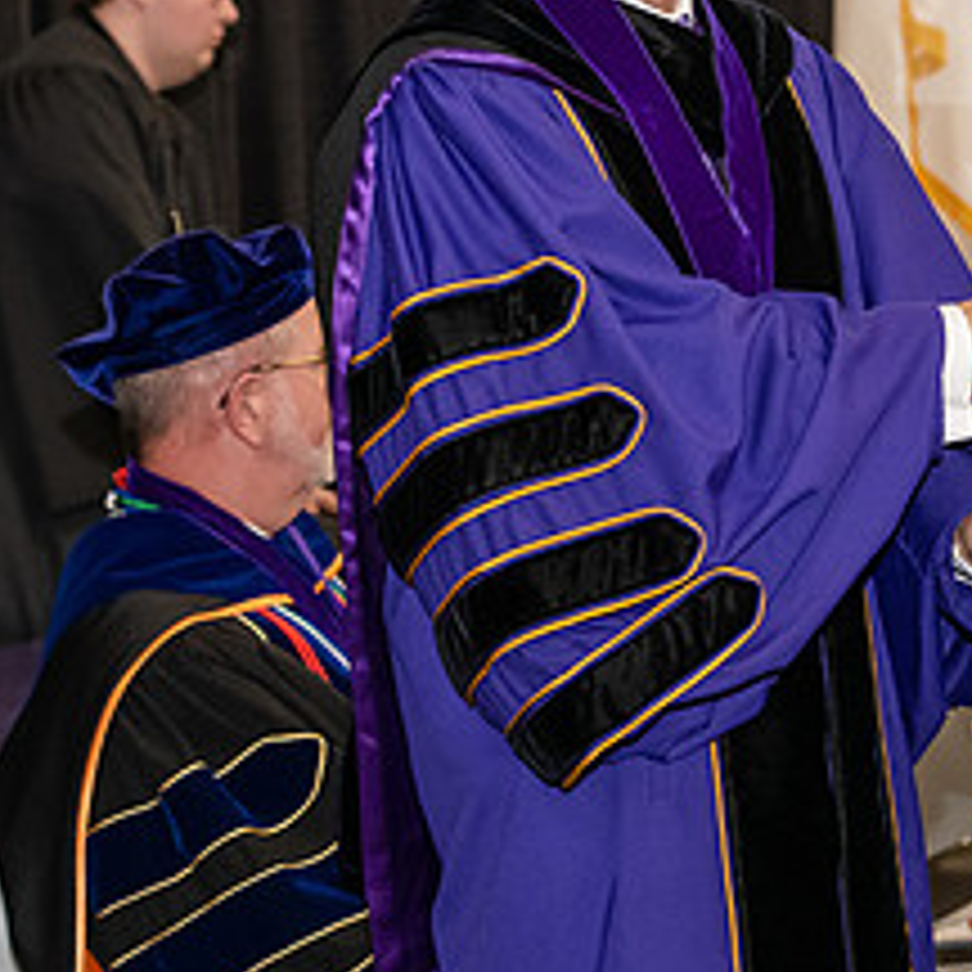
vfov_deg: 10.9
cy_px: 272
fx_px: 5083
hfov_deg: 10.9
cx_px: 760
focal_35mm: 160
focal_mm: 70
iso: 2500
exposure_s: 1/200
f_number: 5
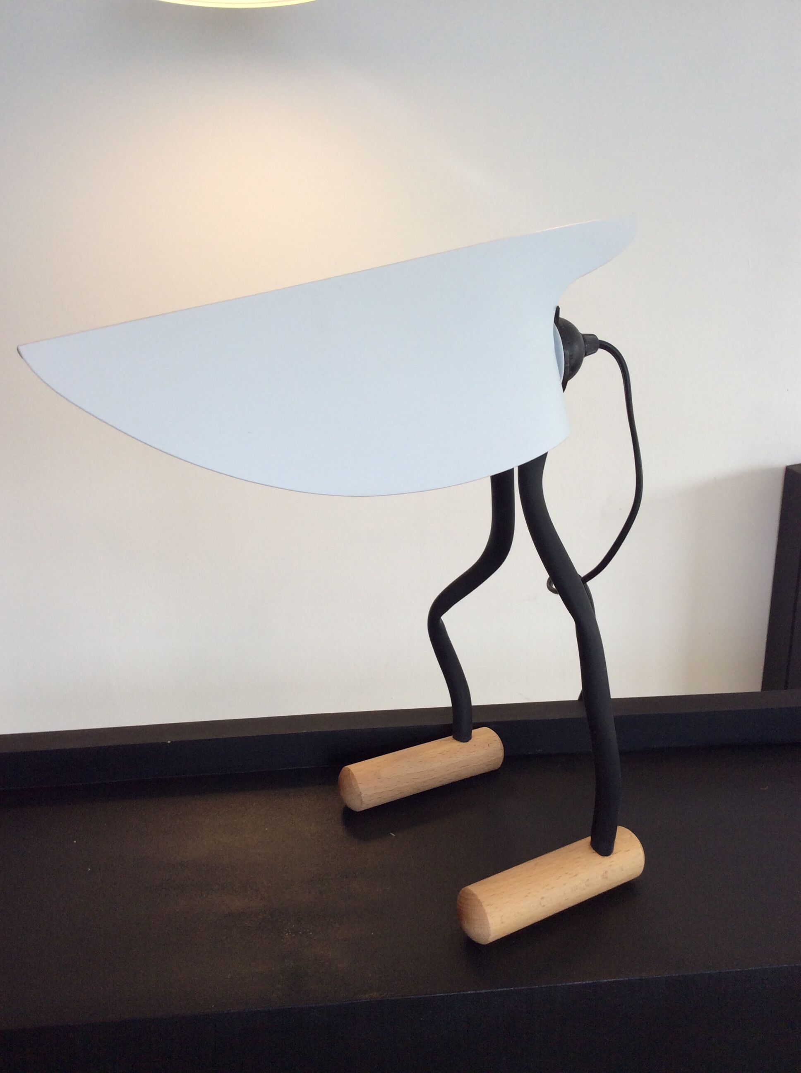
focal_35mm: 32
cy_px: 536
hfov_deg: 44.1
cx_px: 400
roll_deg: +1.1
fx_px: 990
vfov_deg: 56.9
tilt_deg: -14.9
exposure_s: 1/50
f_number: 2.4
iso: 40
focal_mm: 3.3
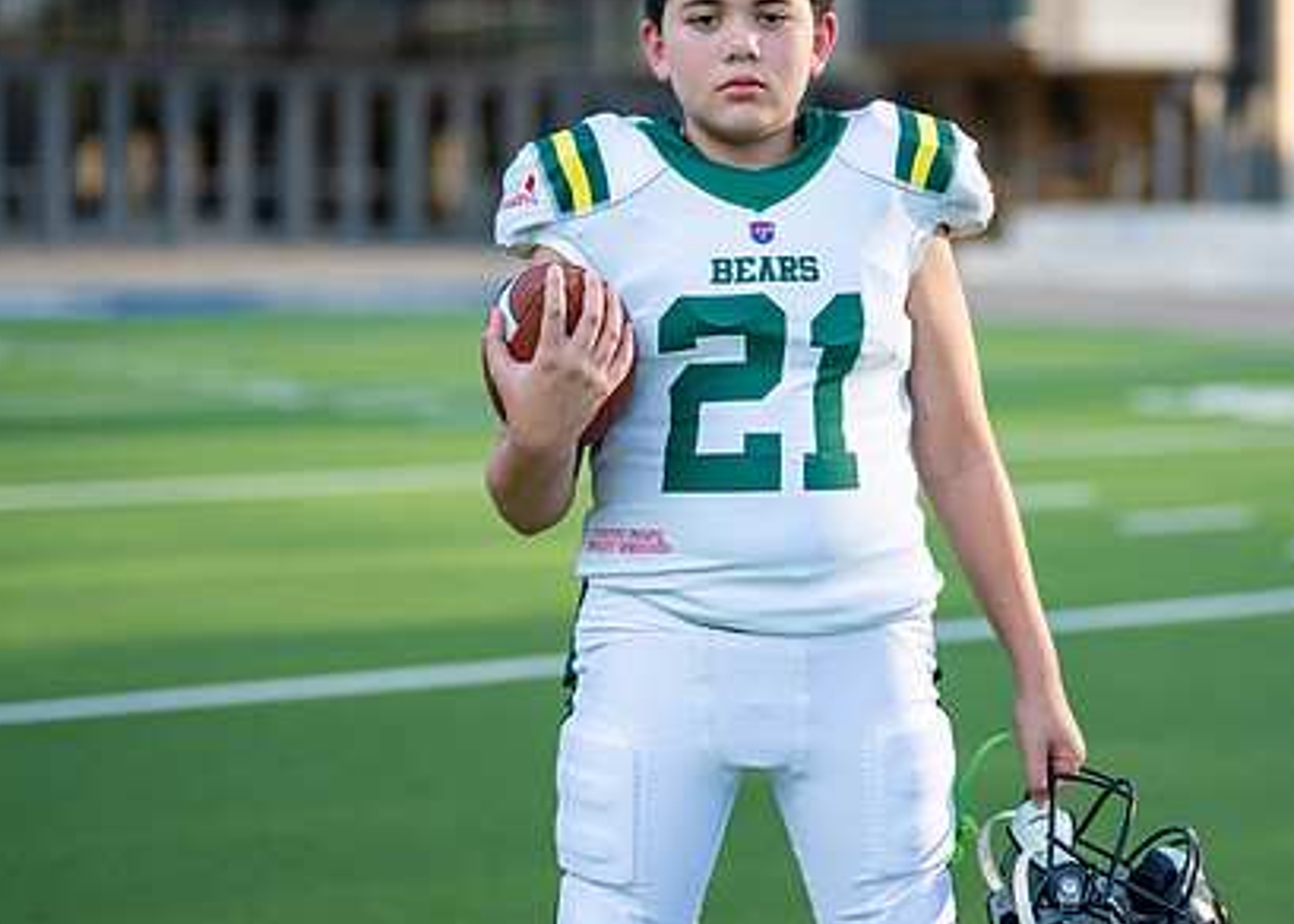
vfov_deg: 16.1
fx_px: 3270
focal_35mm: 89
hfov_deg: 22.3
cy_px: 329
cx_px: 785
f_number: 1.2
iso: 100
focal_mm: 50
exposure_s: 1/3200
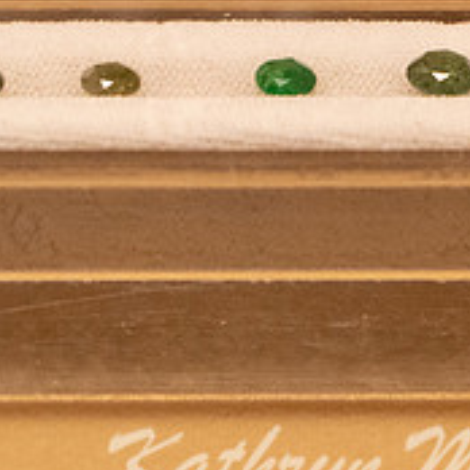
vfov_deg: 2.5
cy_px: 104
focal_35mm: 696
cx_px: 408
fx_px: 10691
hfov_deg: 2.5
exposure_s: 1/80
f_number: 6.3
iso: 5000
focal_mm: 240
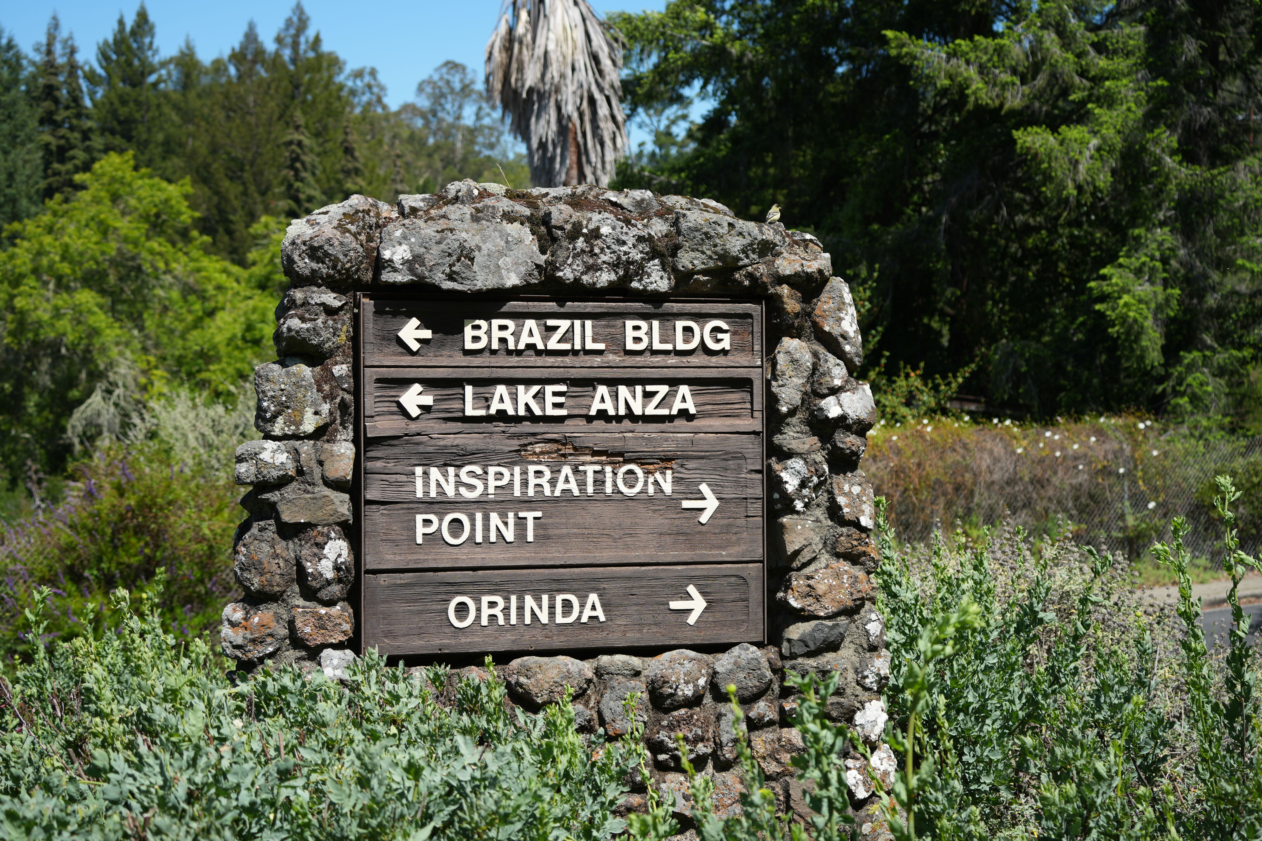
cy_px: 420
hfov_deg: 32.9
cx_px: 631
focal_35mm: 61
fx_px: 2138
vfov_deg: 22.3
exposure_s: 1/640
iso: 160
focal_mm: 61
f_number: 5
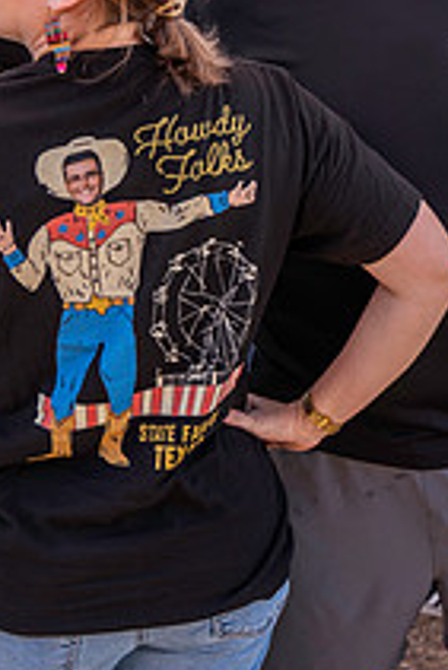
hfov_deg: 21.3
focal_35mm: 64
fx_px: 1193
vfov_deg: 30.9
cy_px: 181
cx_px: 257
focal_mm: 30
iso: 100
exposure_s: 1/125
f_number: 4.5
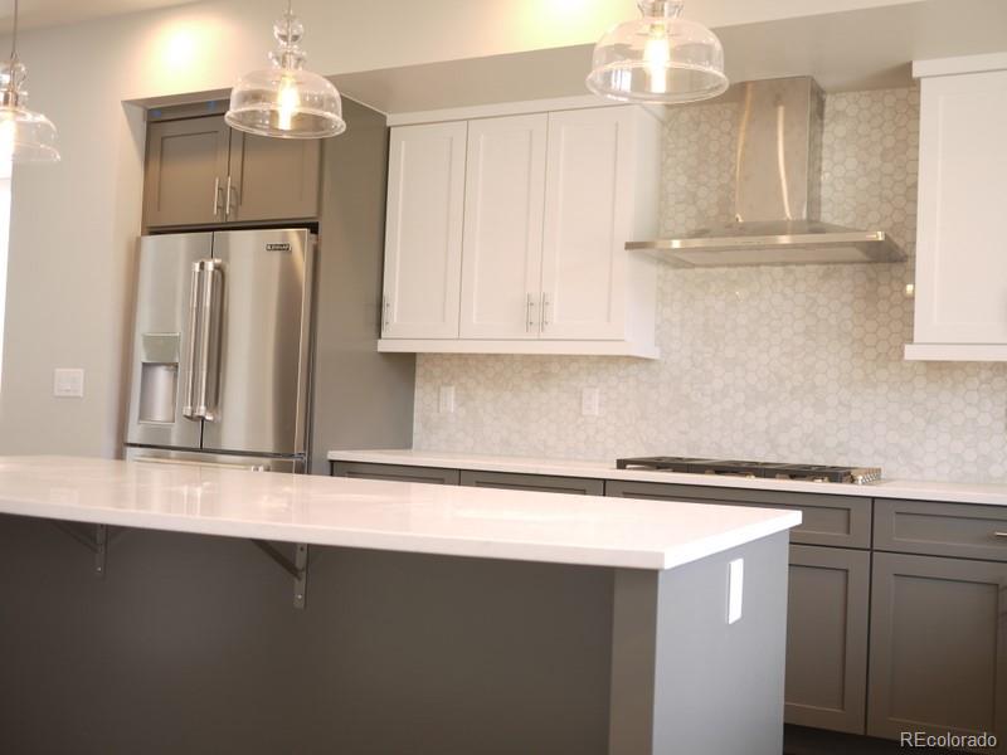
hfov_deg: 46.8
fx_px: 1164
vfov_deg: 36.0
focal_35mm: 40
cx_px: 504
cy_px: 378
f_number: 1.7
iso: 100
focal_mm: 20
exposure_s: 1/60
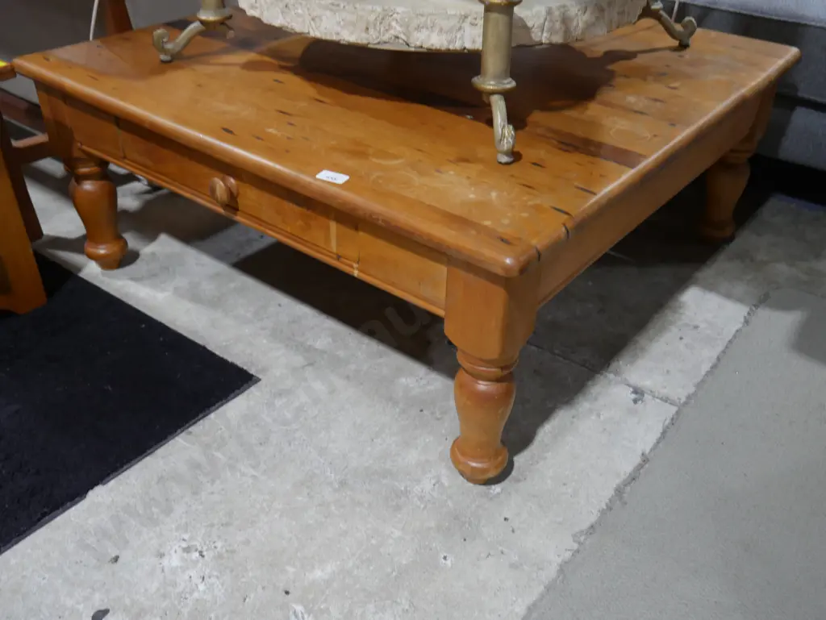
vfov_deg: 41.8
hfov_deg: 53.9
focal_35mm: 34
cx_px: 413
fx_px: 812
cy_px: 310
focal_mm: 17
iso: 640
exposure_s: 1/60
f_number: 4
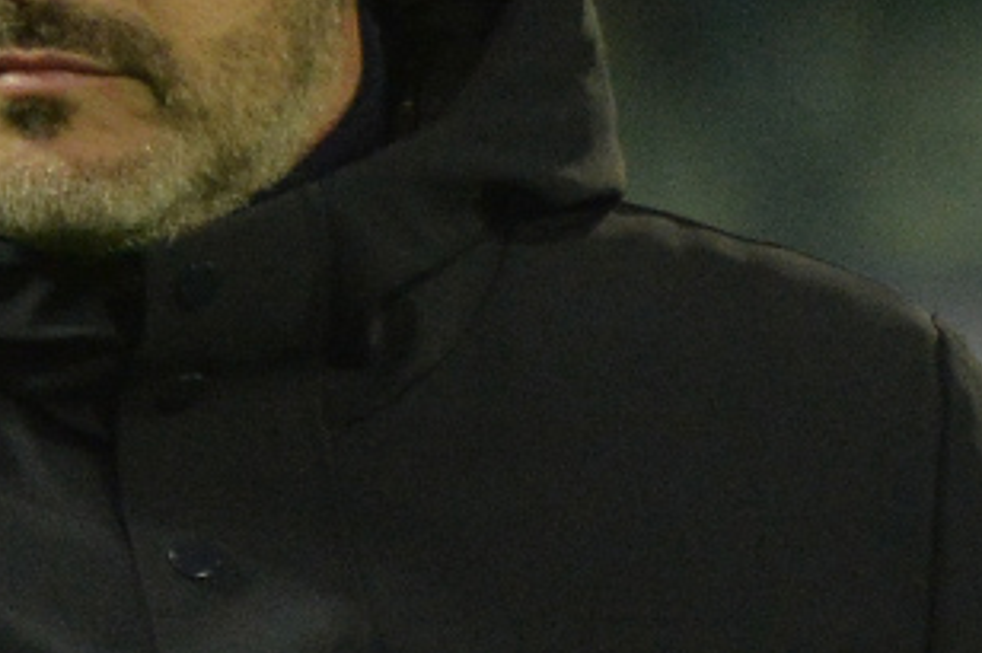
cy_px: 573
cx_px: -274
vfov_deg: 1.0
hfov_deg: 1.6
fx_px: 36122
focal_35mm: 1325
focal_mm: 340
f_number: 5.6
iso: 3200
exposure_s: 1/1000
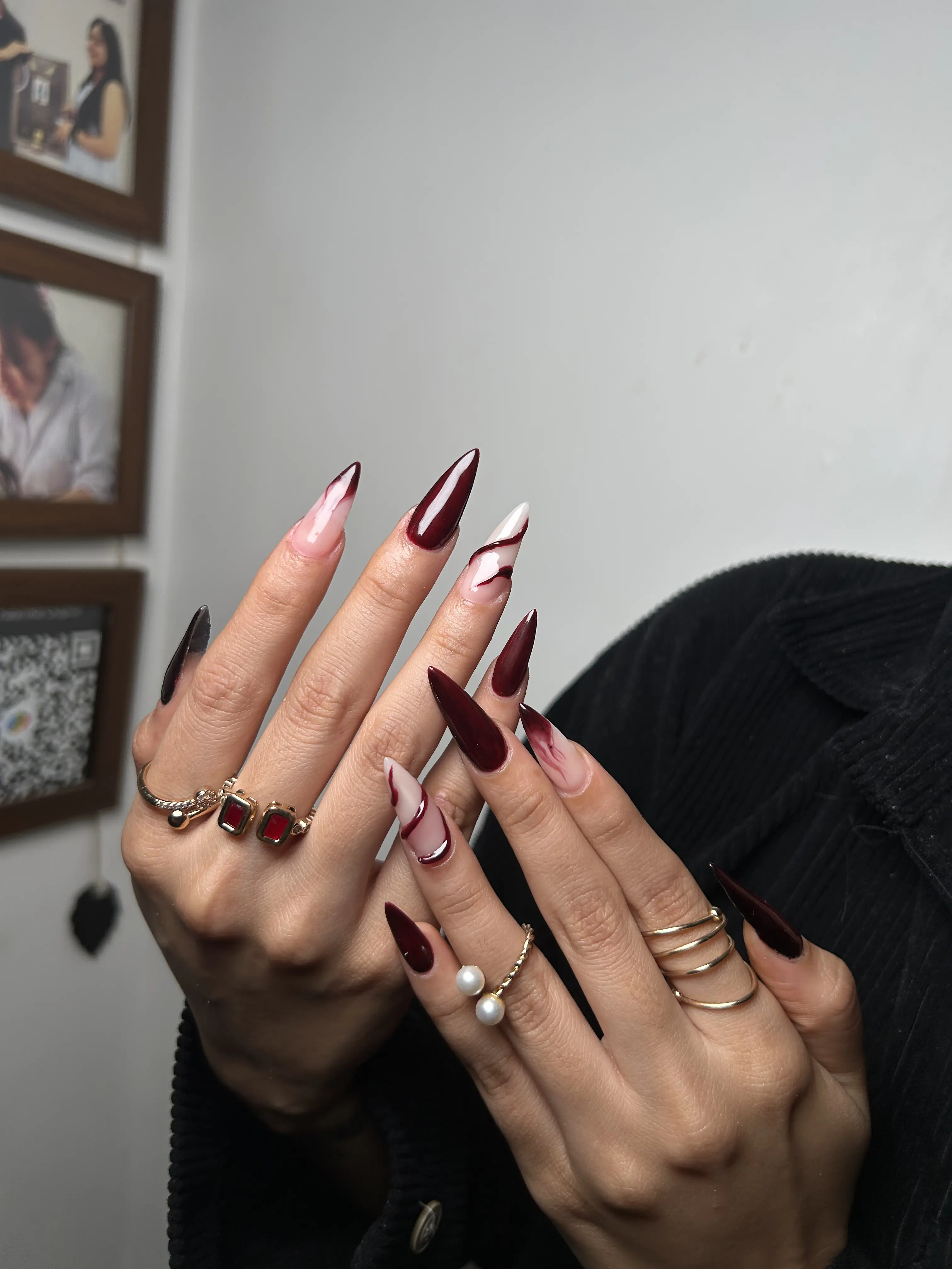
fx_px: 953
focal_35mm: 26
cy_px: 634
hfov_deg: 53.1
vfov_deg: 67.3
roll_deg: -5.1
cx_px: 476
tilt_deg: -8.8
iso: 50
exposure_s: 1/614
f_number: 1.5
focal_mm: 5.7
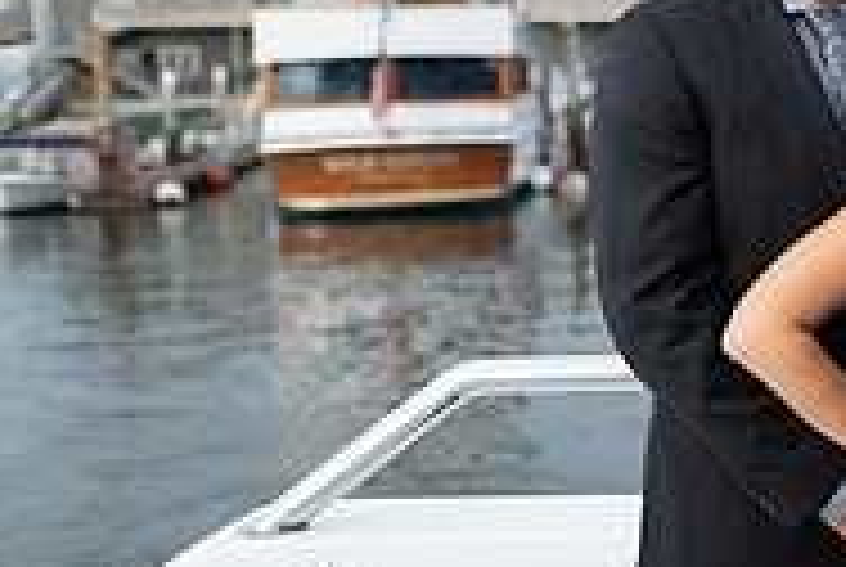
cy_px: 173
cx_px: 1152
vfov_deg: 18.4
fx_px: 1742
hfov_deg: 23.5
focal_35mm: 74
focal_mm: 24
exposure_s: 1/3200
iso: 250
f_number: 1.4
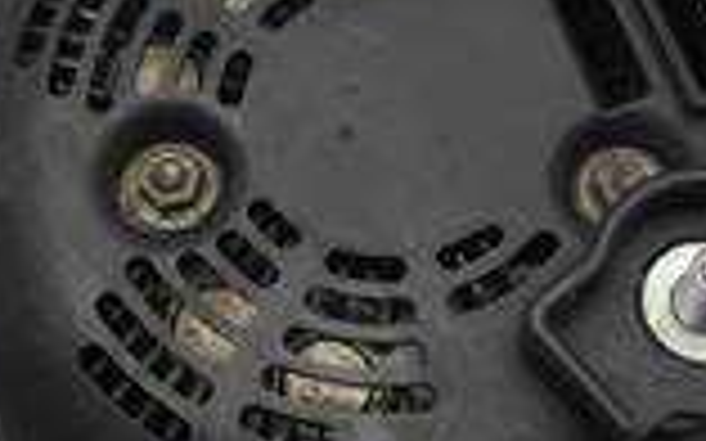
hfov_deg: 22.8
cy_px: 117
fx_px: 1750
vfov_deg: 14.3
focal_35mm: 91
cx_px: 360
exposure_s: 1/60
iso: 200
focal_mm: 14
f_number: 3.5
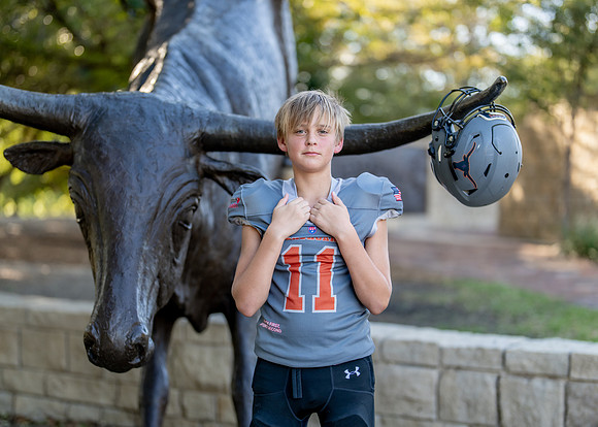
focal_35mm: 62
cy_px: 244
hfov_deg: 31.5
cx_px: 308
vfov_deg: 22.8
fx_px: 1059
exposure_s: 1/800
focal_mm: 50
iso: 100
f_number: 1.2
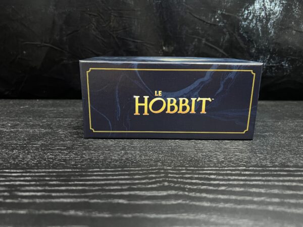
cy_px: 114
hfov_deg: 67.3
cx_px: 152
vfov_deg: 53.1
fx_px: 228
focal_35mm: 26
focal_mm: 5.7
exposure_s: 1/30
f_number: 1.5
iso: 640
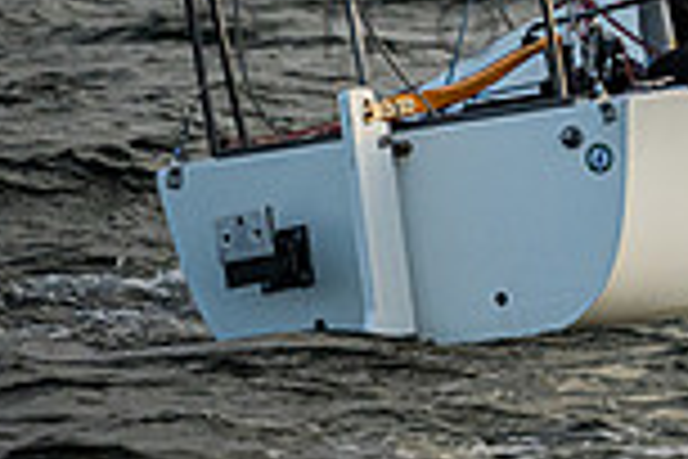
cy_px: -317
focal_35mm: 1598
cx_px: 1196
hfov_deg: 1.3
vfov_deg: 0.9
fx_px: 30537
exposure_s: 1/3200
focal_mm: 400
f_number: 5.6
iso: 640
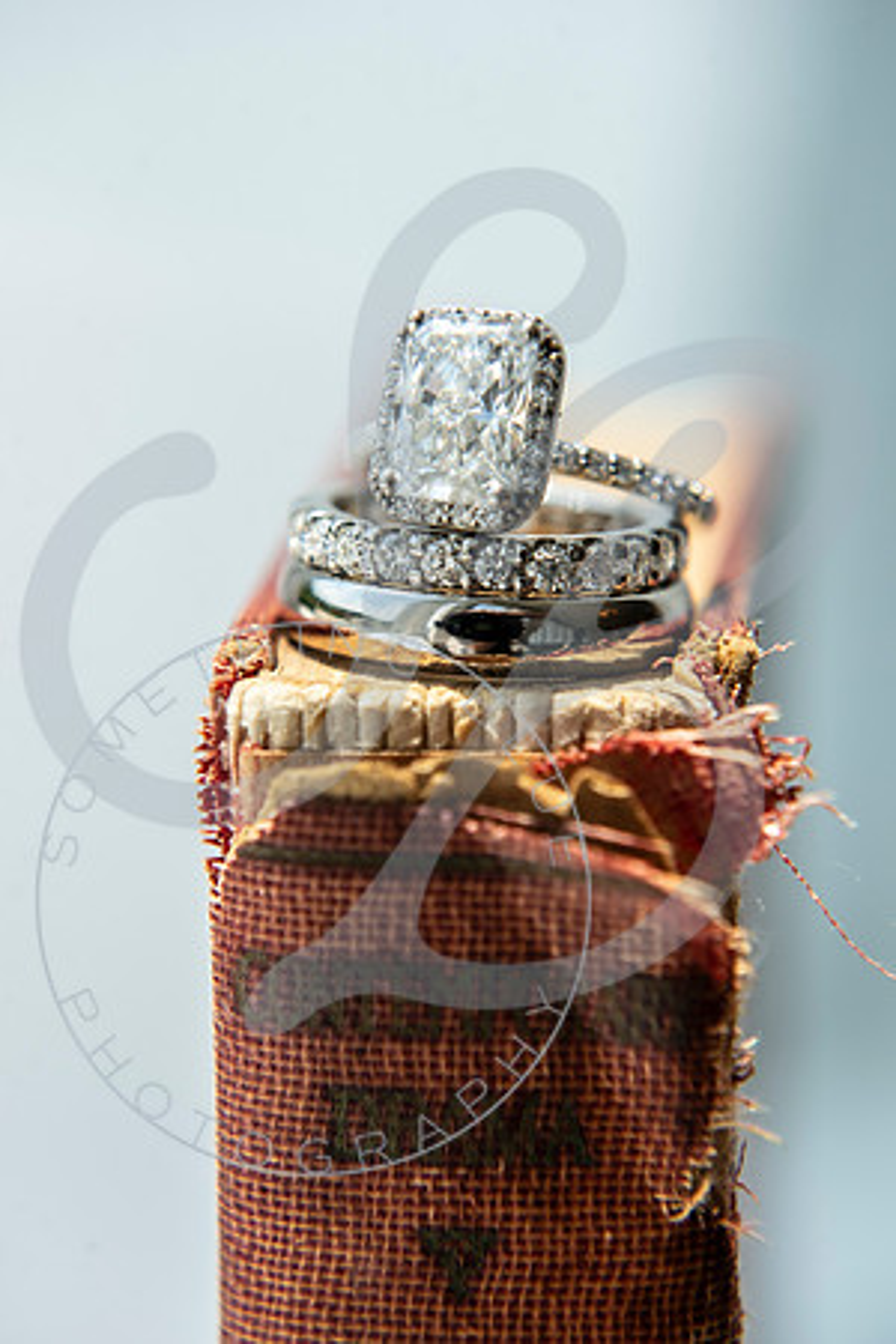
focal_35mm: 70
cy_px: 672
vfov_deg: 28.8
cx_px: 448
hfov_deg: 19.5
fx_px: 2613
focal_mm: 70
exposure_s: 1/200
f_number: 8
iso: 100
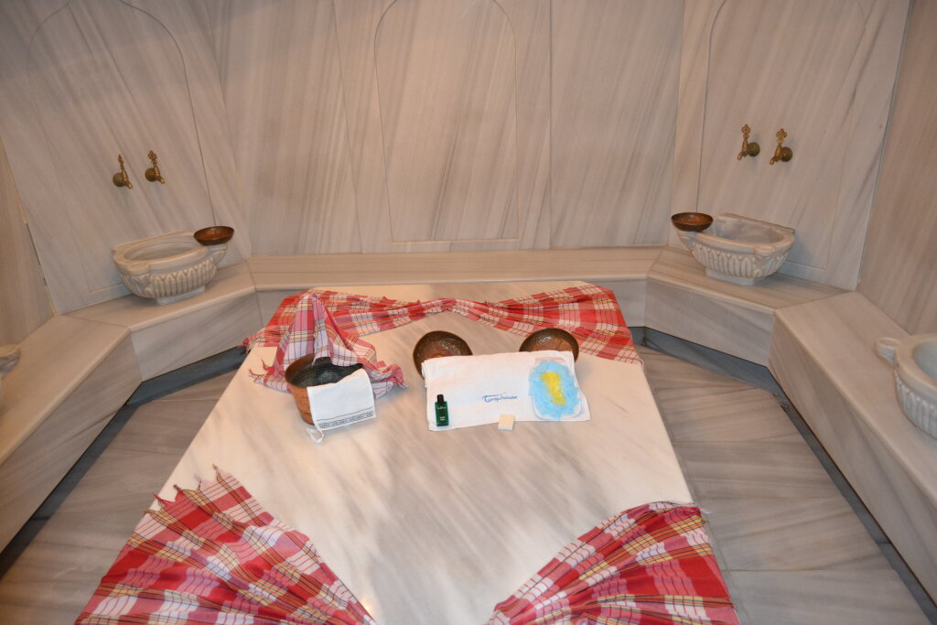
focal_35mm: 27
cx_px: 468
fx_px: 703
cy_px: 312
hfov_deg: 67.4
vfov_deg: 47.9
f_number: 3.5
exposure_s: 1/60
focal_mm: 18
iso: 1250
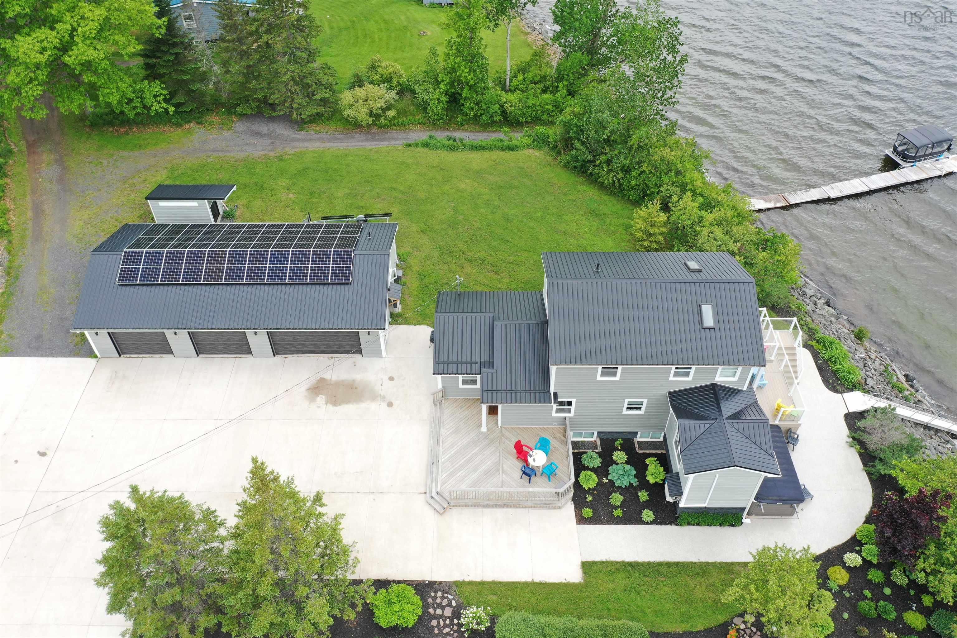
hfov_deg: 65.5
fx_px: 744
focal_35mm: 28
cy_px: 319
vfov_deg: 46.4
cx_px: 478
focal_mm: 10.26
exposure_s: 1/160
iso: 100
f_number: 4.5
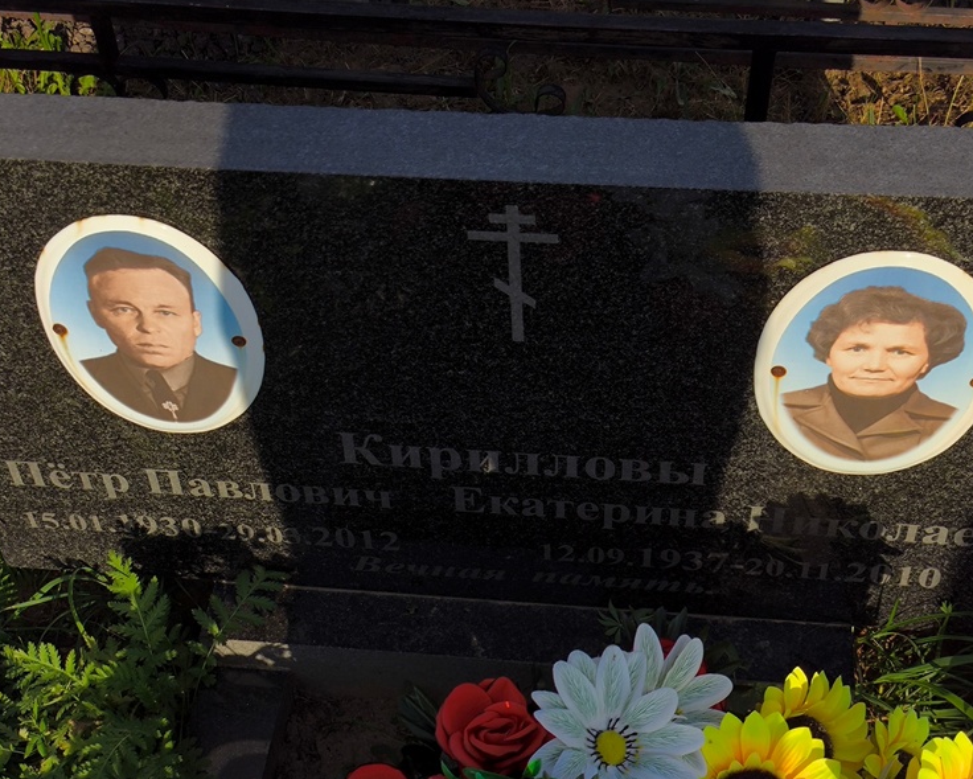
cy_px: 386
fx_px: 1526
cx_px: 498
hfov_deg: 35.4
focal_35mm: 53
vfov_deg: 28.6
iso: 50
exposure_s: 1/2162
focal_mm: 4.71
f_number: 1.7
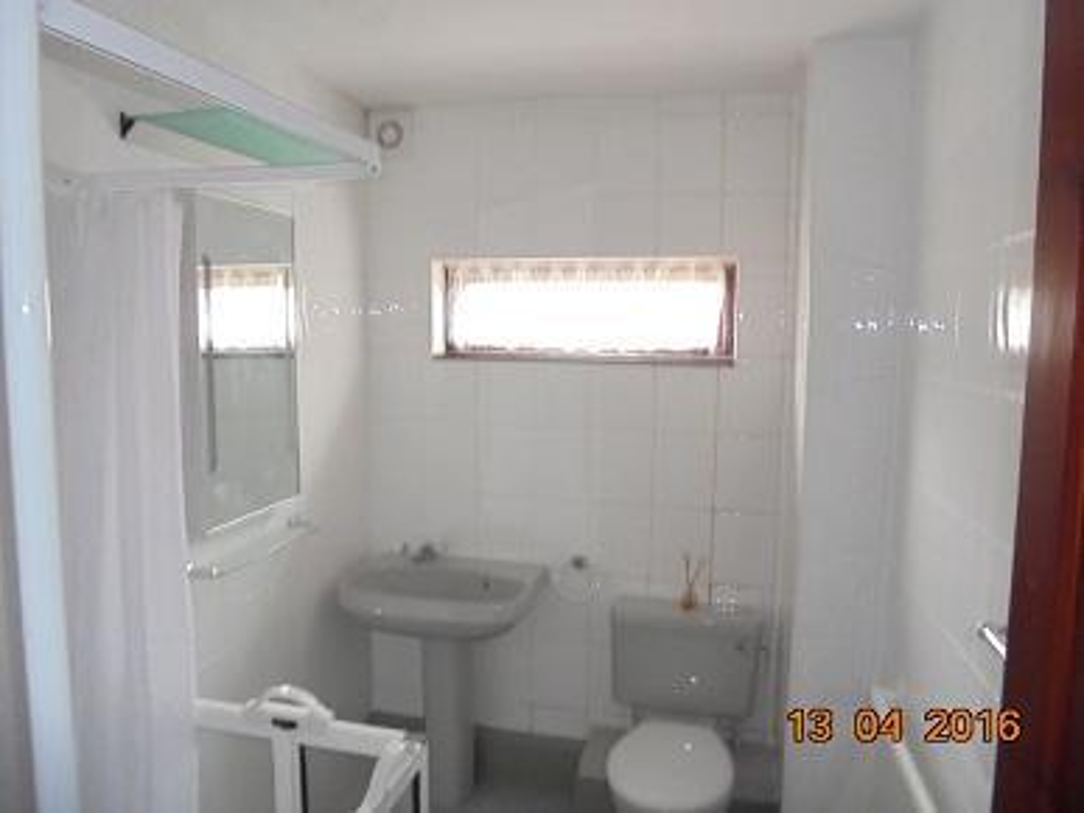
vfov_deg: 53.0
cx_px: 542
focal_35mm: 26
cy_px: 406
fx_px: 814
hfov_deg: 67.3
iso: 400
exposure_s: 1/15
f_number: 3.5
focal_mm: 4.6
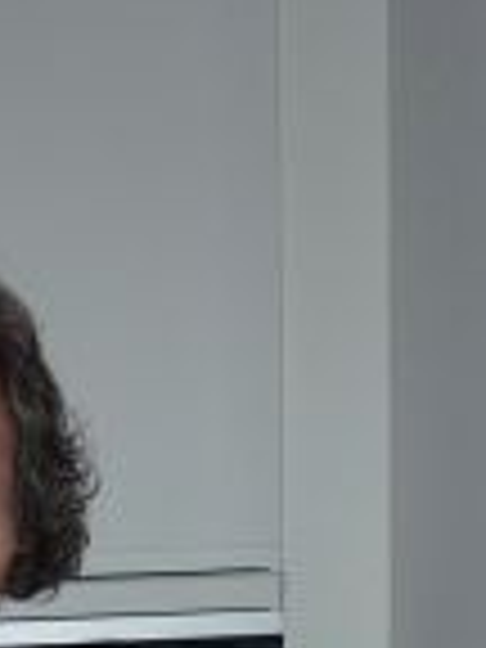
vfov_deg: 17.1
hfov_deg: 14.0
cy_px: 972
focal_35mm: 104
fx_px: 1947
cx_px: -14
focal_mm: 4.1
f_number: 3.3
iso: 100
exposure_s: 1/125
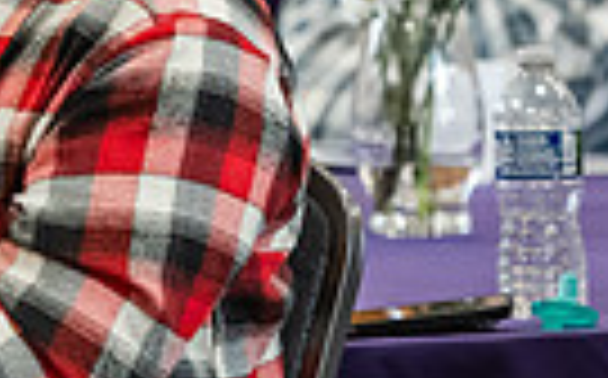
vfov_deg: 2.3
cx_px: -144
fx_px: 9417
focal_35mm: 569
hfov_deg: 3.7
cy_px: -83
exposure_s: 1/200
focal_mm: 130
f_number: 3.2
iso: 2000
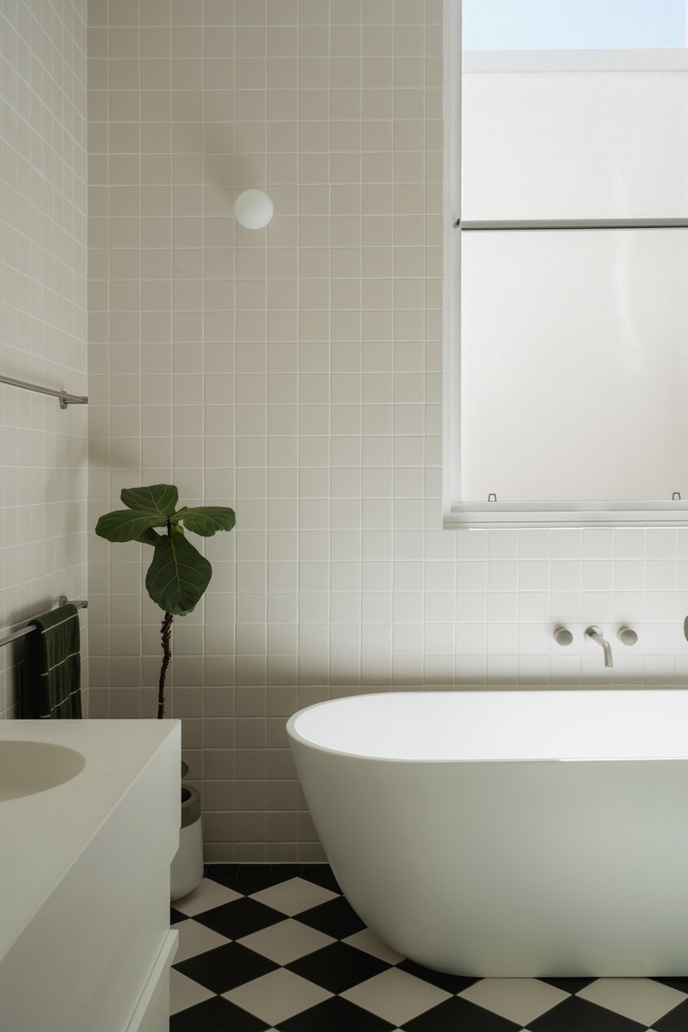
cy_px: 516
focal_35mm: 34
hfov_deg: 38.4
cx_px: 344
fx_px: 989
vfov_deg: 55.1
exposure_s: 1/15
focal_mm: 34.5
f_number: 14
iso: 200
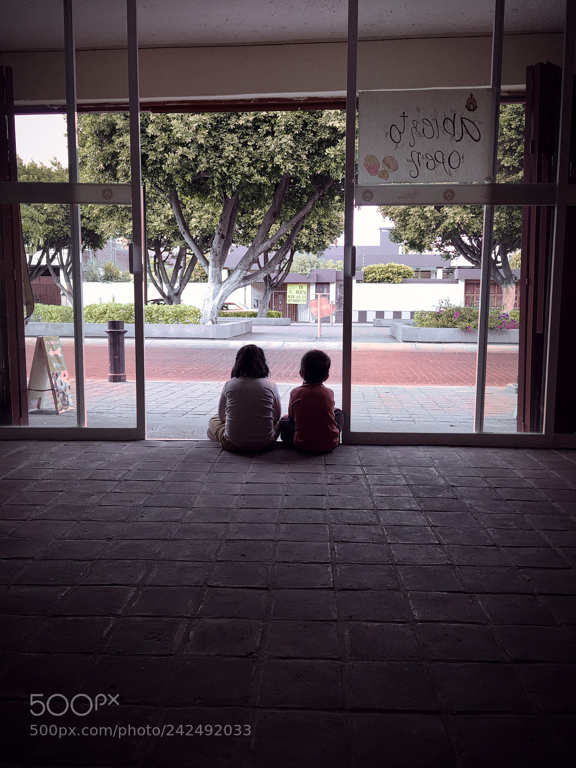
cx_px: 288
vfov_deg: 61.7
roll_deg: -0.6
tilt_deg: -6.1
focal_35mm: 29
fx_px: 643
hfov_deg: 48.2
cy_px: 384
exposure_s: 1/120
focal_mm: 4.15
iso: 50
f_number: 2.2
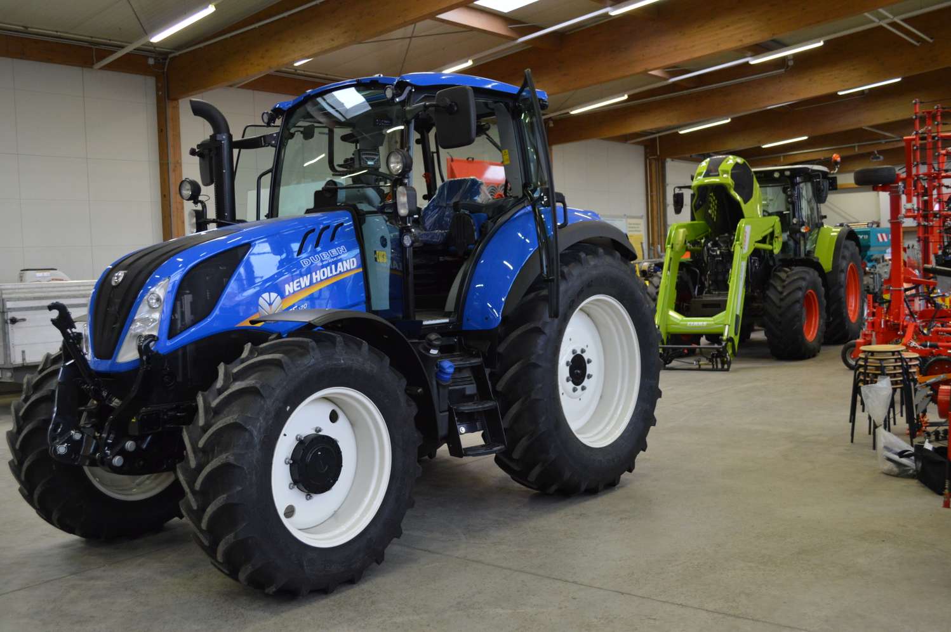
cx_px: 476
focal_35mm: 36
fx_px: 950
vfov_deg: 36.8
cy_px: 316
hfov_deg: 53.2
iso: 1000
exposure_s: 1/60
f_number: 4
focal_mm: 24
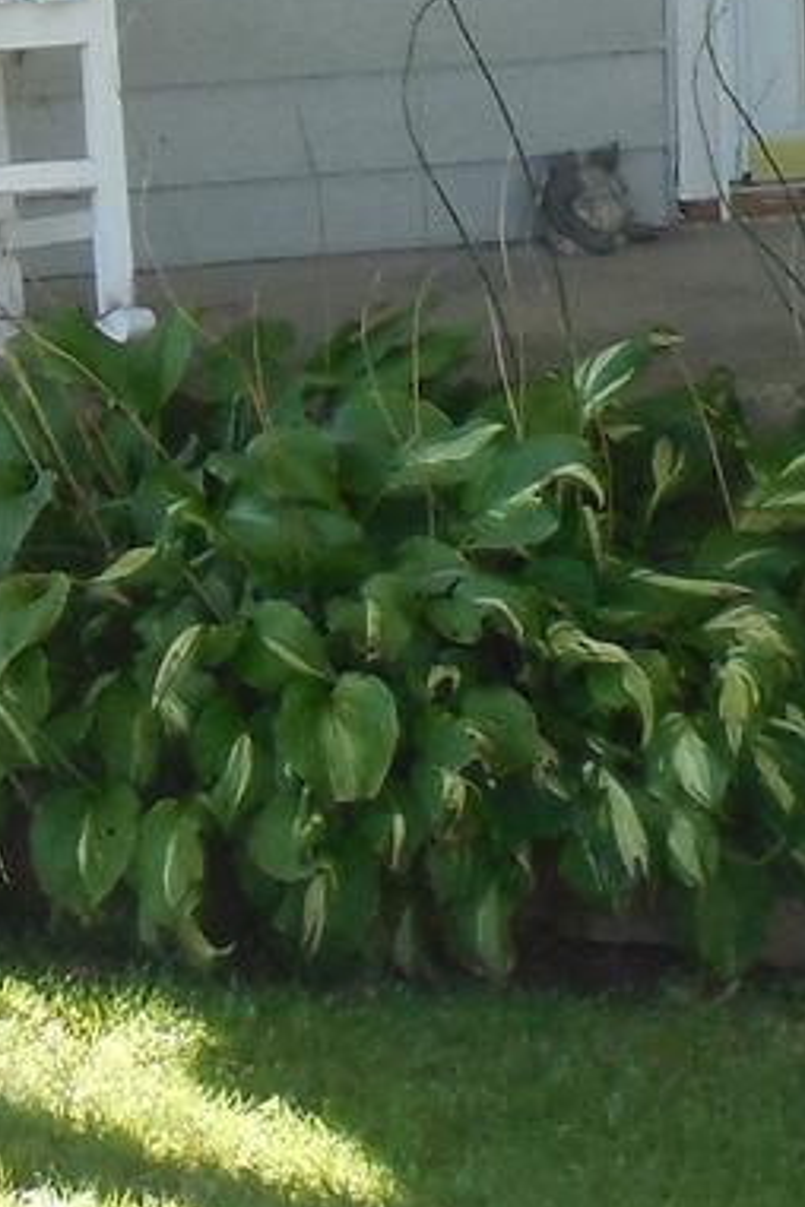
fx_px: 8620
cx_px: 1318
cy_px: -1112
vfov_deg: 7.7
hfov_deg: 5.3
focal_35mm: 257
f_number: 3.8
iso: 125
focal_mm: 8.2
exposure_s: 1/160
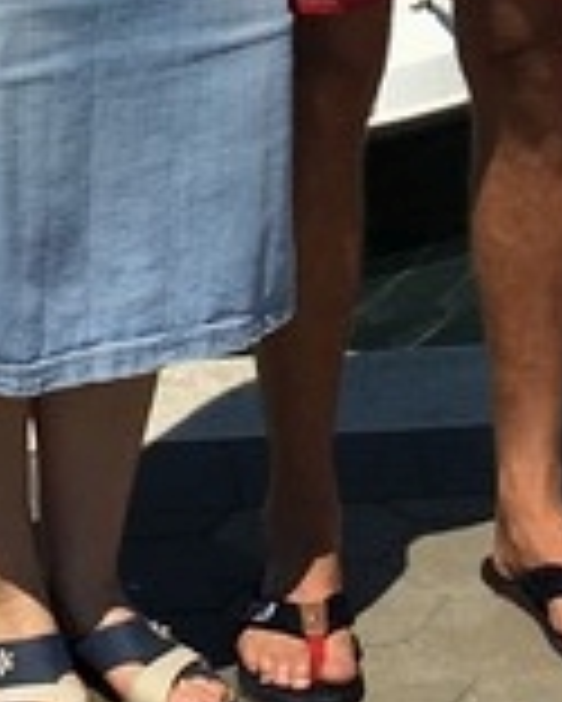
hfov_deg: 8.5
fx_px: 3760
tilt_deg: -7.7
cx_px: 342
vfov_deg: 10.3
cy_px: -346
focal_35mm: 181
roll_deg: +1.2
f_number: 2.2
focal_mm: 4.15
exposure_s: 1/3344
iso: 25
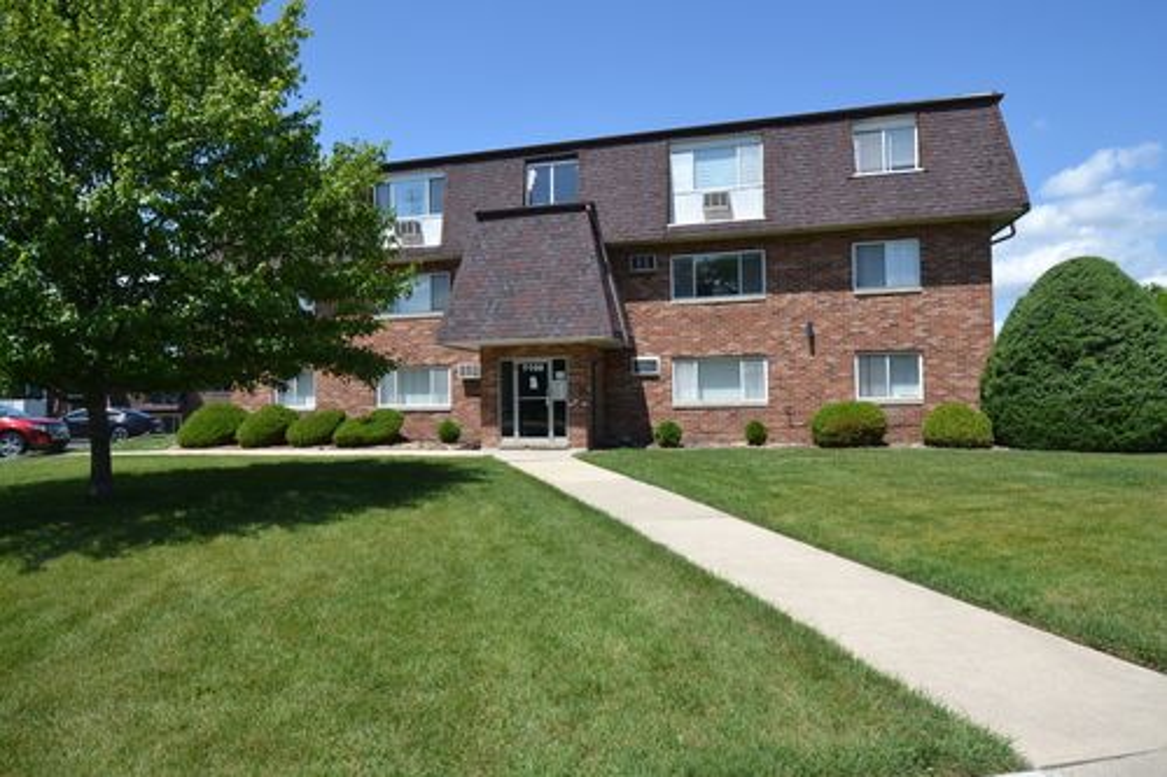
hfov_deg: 85.4
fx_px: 632
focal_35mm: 20
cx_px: 584
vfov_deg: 63.2
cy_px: 388
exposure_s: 1/250
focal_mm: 13
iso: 100
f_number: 7.1
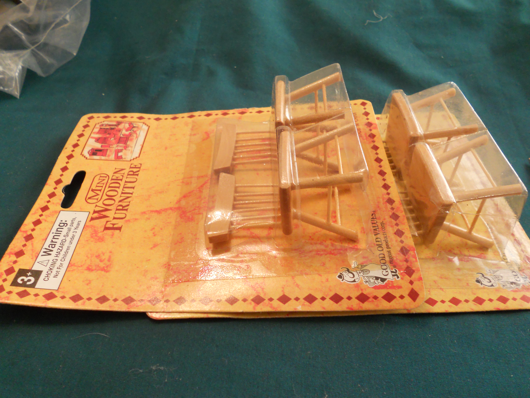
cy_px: 199
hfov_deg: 56.8
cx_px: 265
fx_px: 490
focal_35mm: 32
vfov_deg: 44.2
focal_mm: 5.8
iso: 250
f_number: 3.5
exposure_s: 1/30
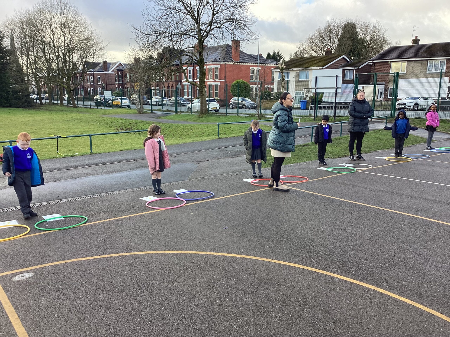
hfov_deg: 58.4
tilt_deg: -11.8
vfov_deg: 45.4
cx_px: 225
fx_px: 403
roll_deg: -0.7
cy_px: 168
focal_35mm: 31
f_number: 2.4
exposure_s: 1/100
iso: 32
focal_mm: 3.3
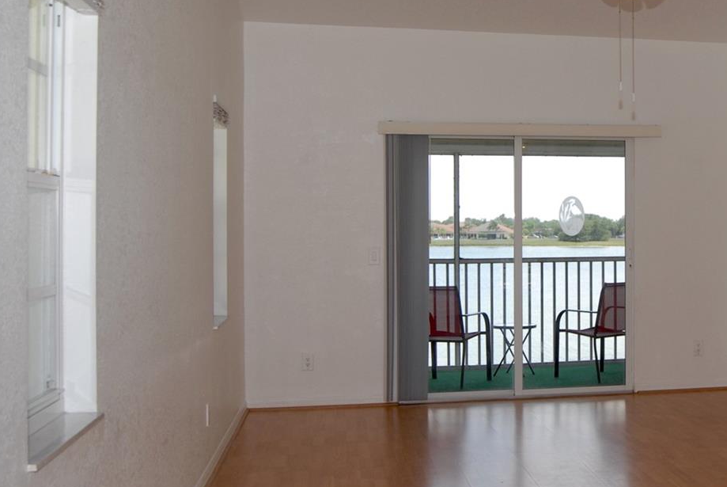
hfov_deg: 39.7
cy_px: 199
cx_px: 611
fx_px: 950
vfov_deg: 28.7
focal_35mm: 47
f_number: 5
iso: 200
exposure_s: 1/250
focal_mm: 18
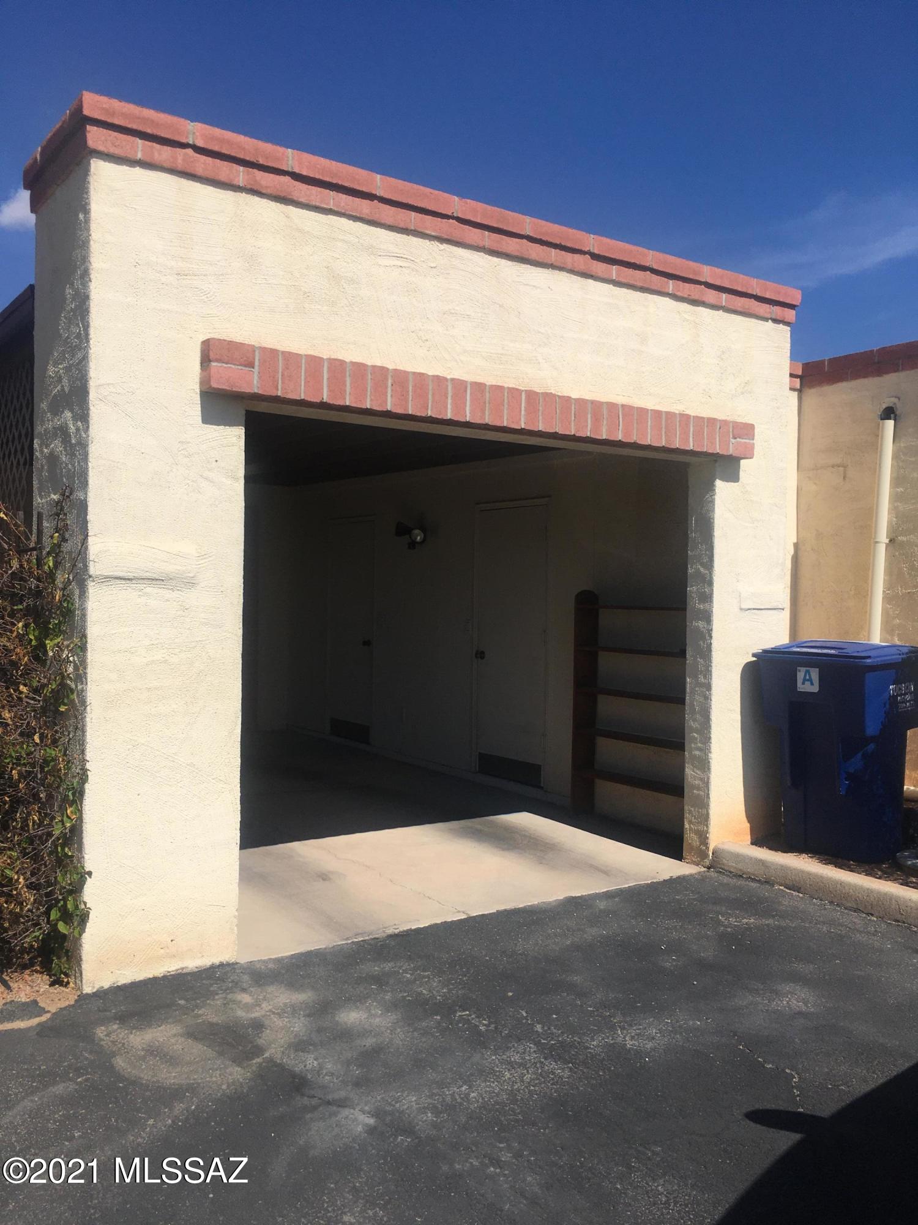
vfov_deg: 61.7
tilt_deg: -1.0
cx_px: 459
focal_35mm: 29
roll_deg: -0.4
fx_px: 1025
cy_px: 612
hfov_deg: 48.2
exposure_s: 1/3663
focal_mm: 4.15
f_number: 2.2
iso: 25
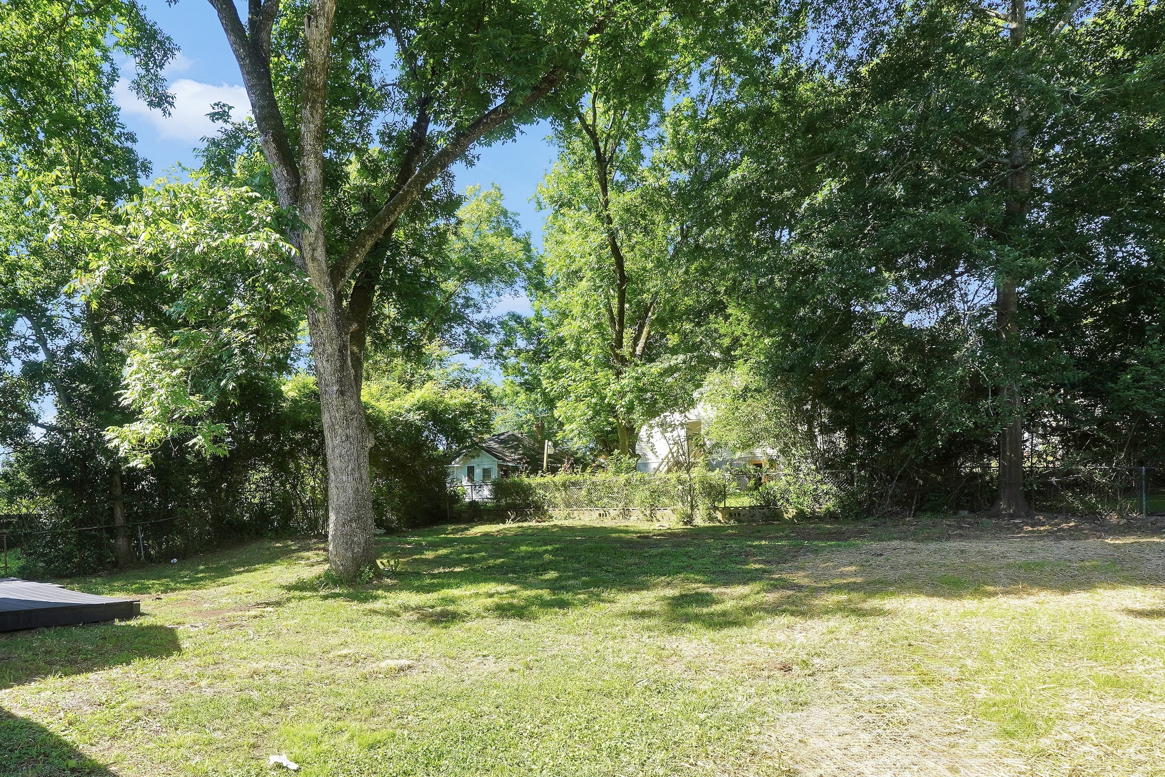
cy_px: 519
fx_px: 680
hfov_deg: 80.2
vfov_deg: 58.1
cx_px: 466
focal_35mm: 21
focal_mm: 10
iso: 100
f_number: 6.3
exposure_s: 1/100
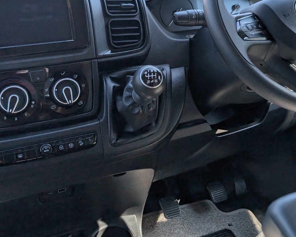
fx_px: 359
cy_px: 78
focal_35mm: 41
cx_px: 177
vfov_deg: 36.1
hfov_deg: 44.6
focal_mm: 6.9
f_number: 1.68
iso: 14
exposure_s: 1/484
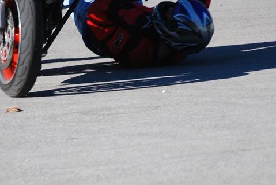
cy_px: 138
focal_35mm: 513
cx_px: 114
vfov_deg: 2.7
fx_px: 3935
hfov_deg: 4.0
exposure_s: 1/250
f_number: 5.3
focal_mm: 160
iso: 100
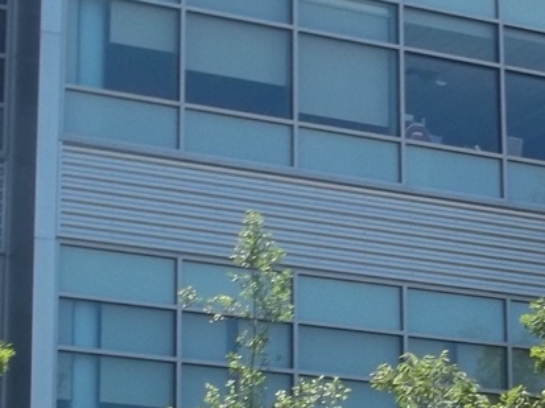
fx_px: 2013
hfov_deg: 15.3
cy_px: 339
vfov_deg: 11.5
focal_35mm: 128
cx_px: 437
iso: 64
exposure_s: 1/100
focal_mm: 5.9
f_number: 8
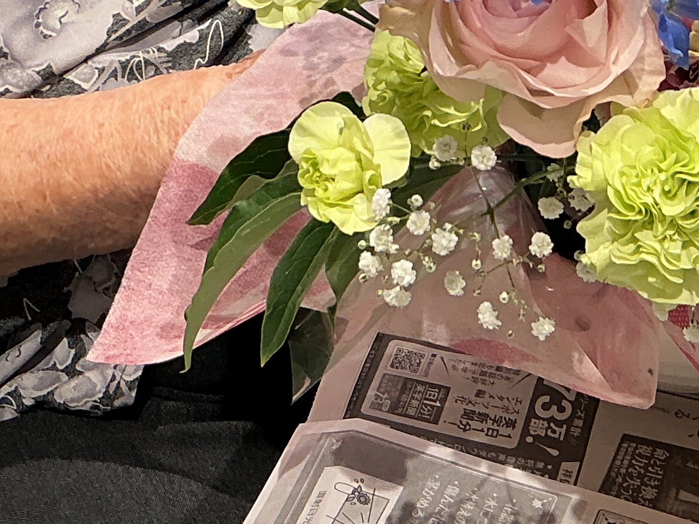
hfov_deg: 19.6
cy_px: -260
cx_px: 383
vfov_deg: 13.9
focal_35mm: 100
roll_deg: +1.4
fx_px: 2020
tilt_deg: -27.0
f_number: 1.8
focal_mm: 3
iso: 50
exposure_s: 1/50
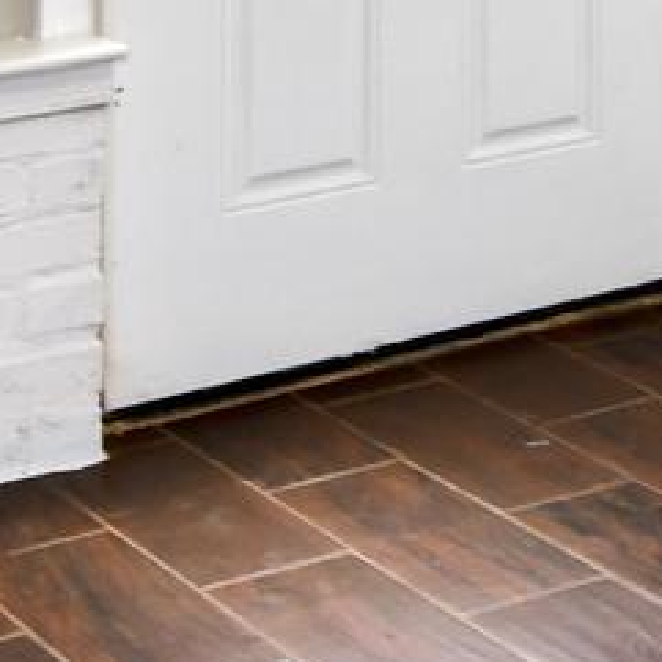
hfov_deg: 12.7
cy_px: -413
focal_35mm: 130
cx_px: 1011
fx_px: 2813
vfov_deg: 12.6
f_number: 4.5
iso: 200
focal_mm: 12
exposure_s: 1/80
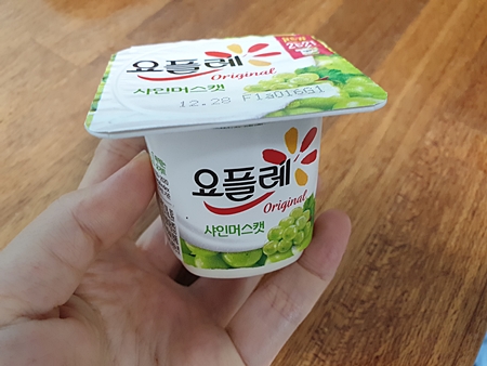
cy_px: 183
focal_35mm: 26
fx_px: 366
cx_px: 244
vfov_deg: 53.1
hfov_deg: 67.3
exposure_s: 1/60
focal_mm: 4.3
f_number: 2.4
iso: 320
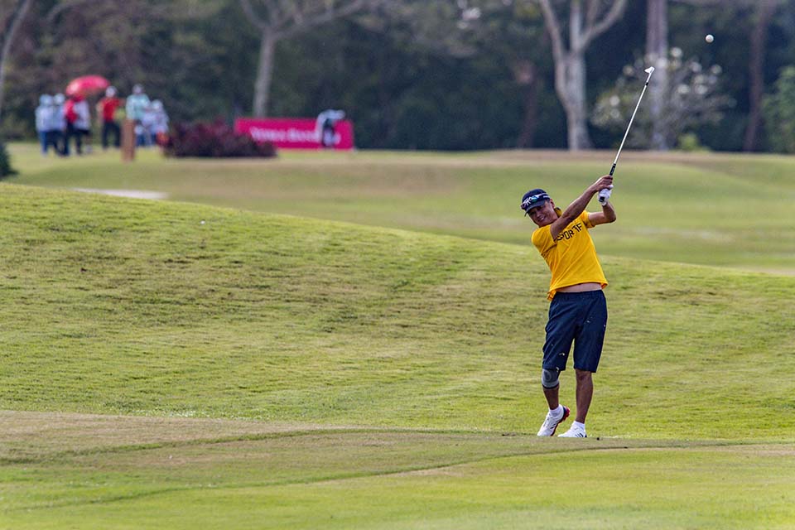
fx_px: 14353
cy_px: 265
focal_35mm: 650
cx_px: 398
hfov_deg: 3.2
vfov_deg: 2.1
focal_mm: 650
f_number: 8
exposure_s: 1/2500
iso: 1250
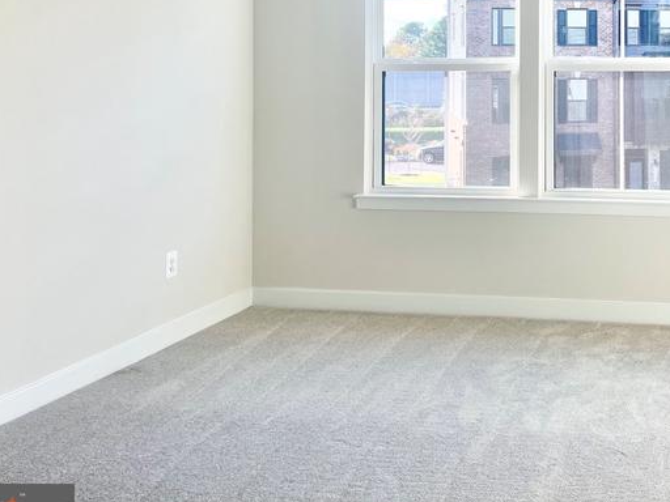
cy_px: 35
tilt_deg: +1.0
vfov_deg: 26.9
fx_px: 1006
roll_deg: +0.0
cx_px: 581
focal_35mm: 52
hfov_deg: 35.0
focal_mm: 4.2
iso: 32
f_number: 1.6
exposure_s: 1/256
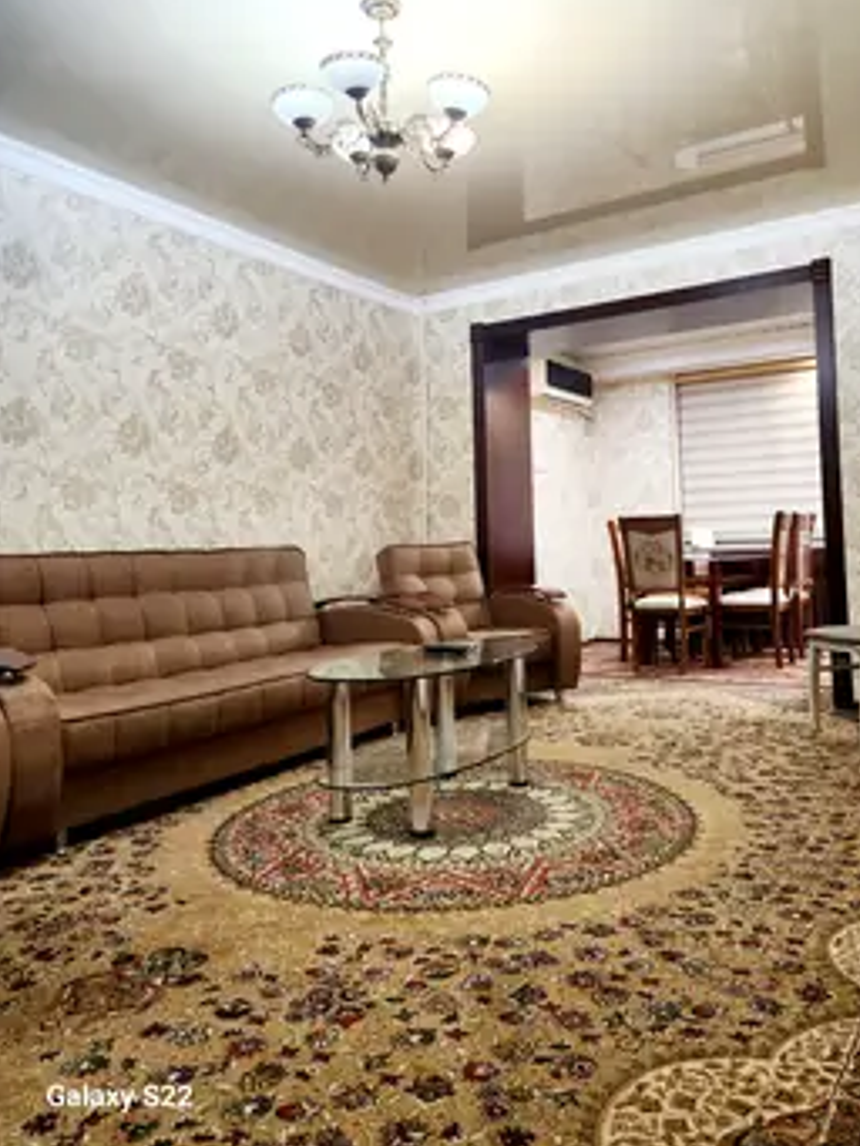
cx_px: 487
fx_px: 894
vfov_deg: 65.1
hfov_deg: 51.2
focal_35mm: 27
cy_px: 504
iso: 125
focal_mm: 5.4
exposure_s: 1/50
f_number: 1.8
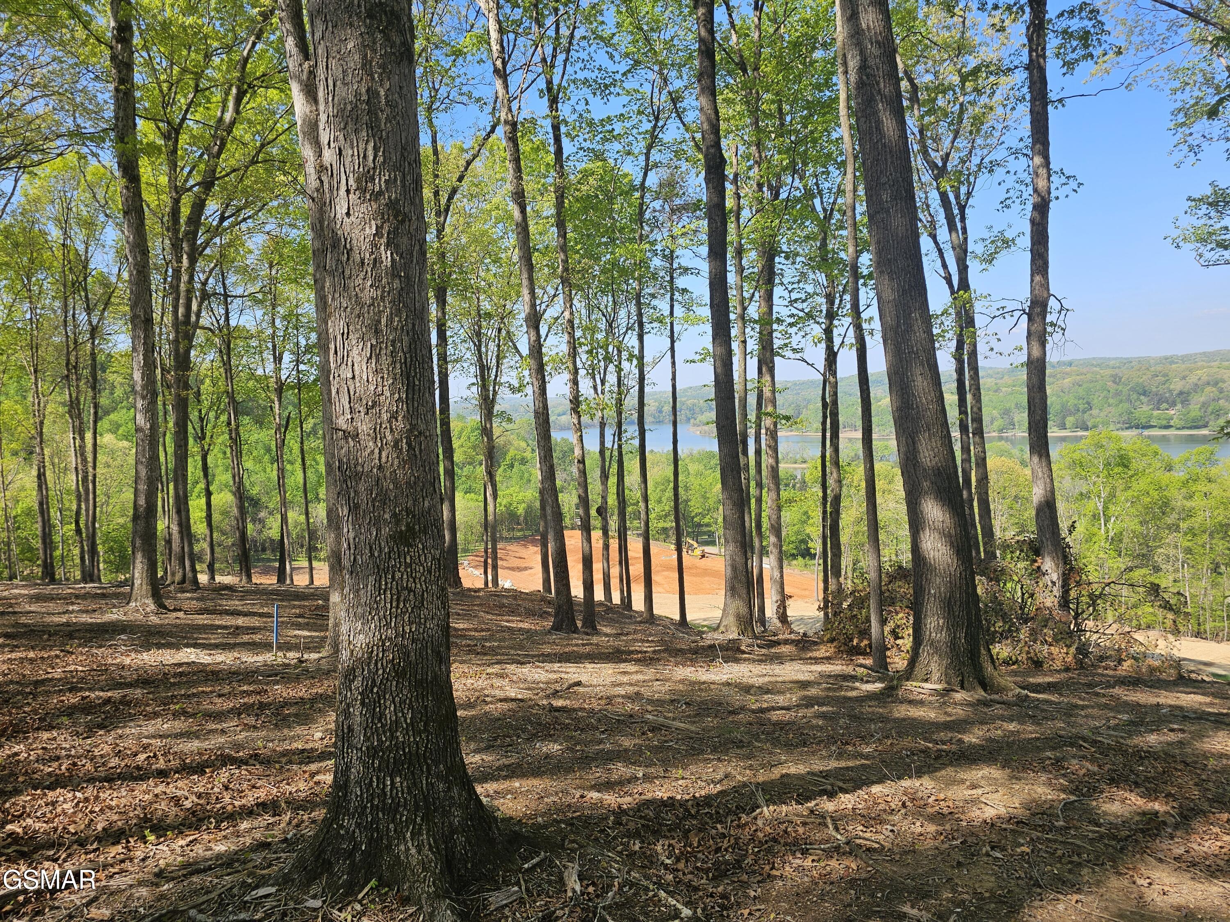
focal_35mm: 23
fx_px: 817
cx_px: 615
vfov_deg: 58.9
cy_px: 461
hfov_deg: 73.9
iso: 10
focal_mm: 6.3
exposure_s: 1/377
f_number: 1.7
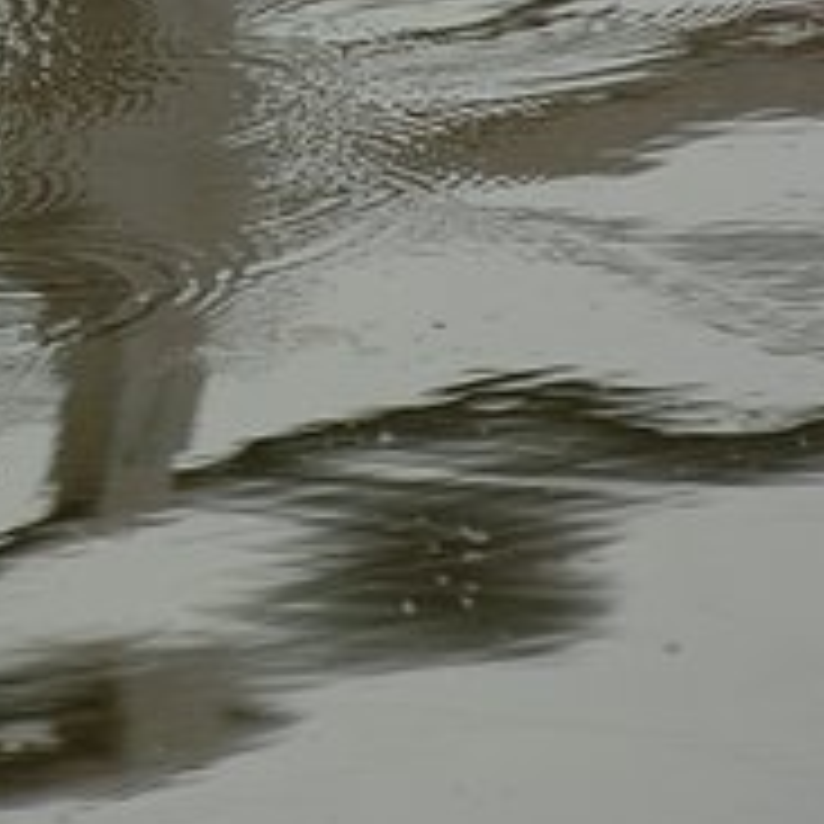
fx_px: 22945
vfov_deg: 2.1
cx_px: -311
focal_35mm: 852
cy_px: 101
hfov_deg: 2.1
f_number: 7.6
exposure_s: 1/500
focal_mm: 240
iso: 200
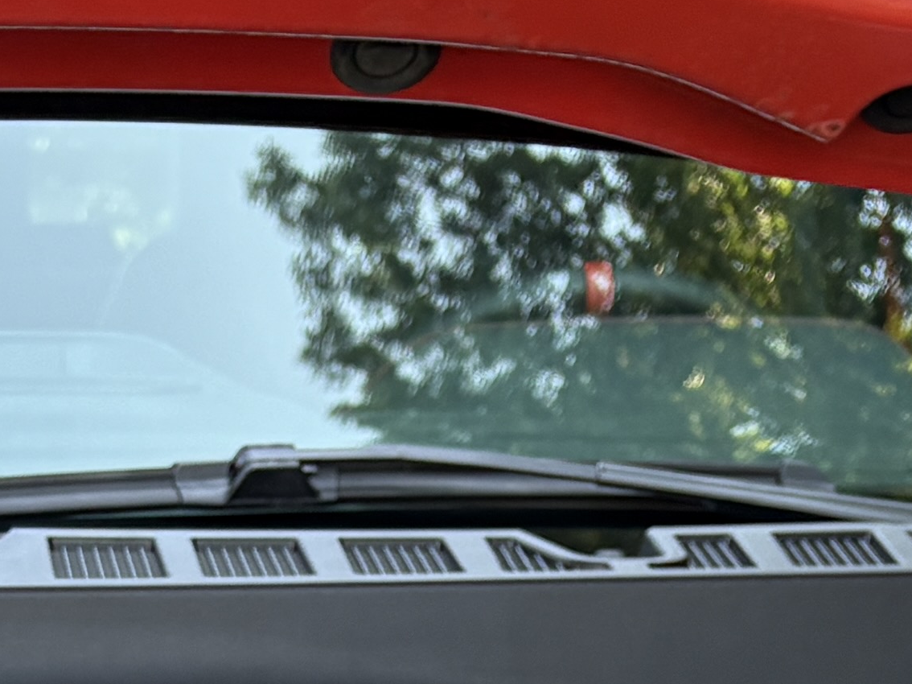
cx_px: -61
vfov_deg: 9.9
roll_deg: +1.1
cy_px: 1634
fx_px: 3451
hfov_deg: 14.7
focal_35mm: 131
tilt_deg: -19.8
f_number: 1.6
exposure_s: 1/236
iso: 100
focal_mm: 5.96
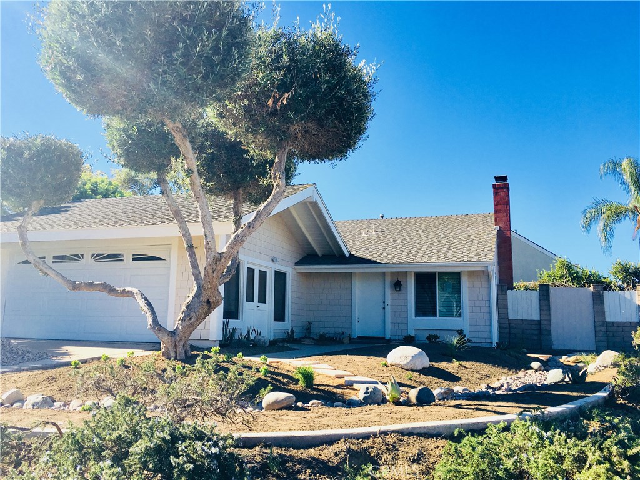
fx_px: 536
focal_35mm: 29
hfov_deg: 61.7
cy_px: 240
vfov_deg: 48.2
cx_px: 320
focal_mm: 4.15
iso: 25
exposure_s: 1/927
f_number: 2.2
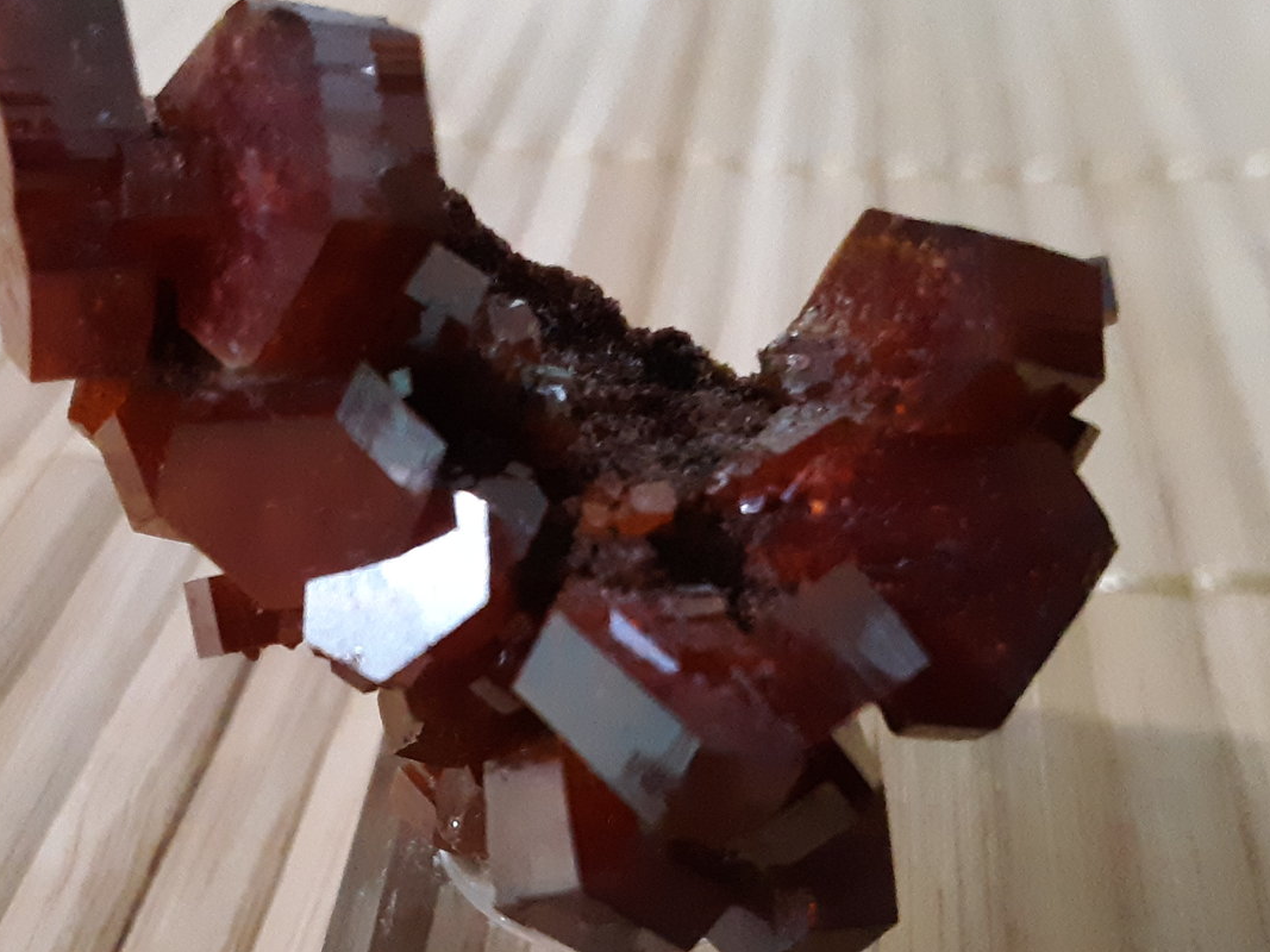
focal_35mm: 42
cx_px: 483
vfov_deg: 33.9
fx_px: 1541
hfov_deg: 44.5
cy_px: 658
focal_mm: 2.91
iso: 500
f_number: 1.9
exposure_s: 1/20
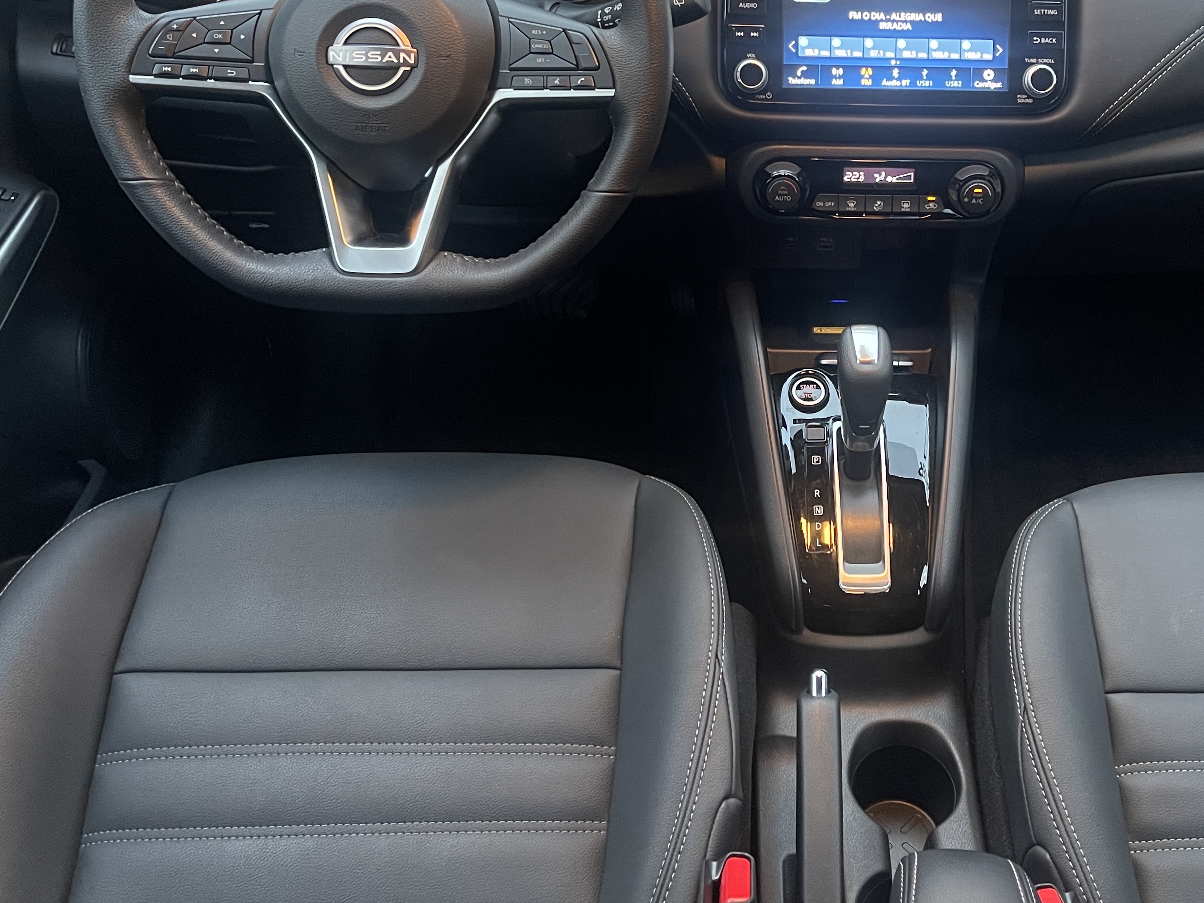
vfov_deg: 35.5
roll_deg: -3.1
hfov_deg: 45.9
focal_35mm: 40
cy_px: 274
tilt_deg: -34.8
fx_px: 1391
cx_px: 827
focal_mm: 5.1
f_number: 1.6
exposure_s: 1/58
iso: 500
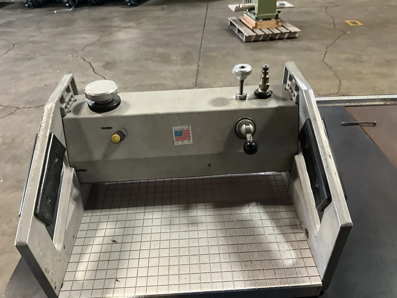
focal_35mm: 29
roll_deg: +2.3
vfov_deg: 48.2
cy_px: 149
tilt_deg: -34.2
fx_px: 333
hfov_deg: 61.7
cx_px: 198
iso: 320
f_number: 1.8
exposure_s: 1/38
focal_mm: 3
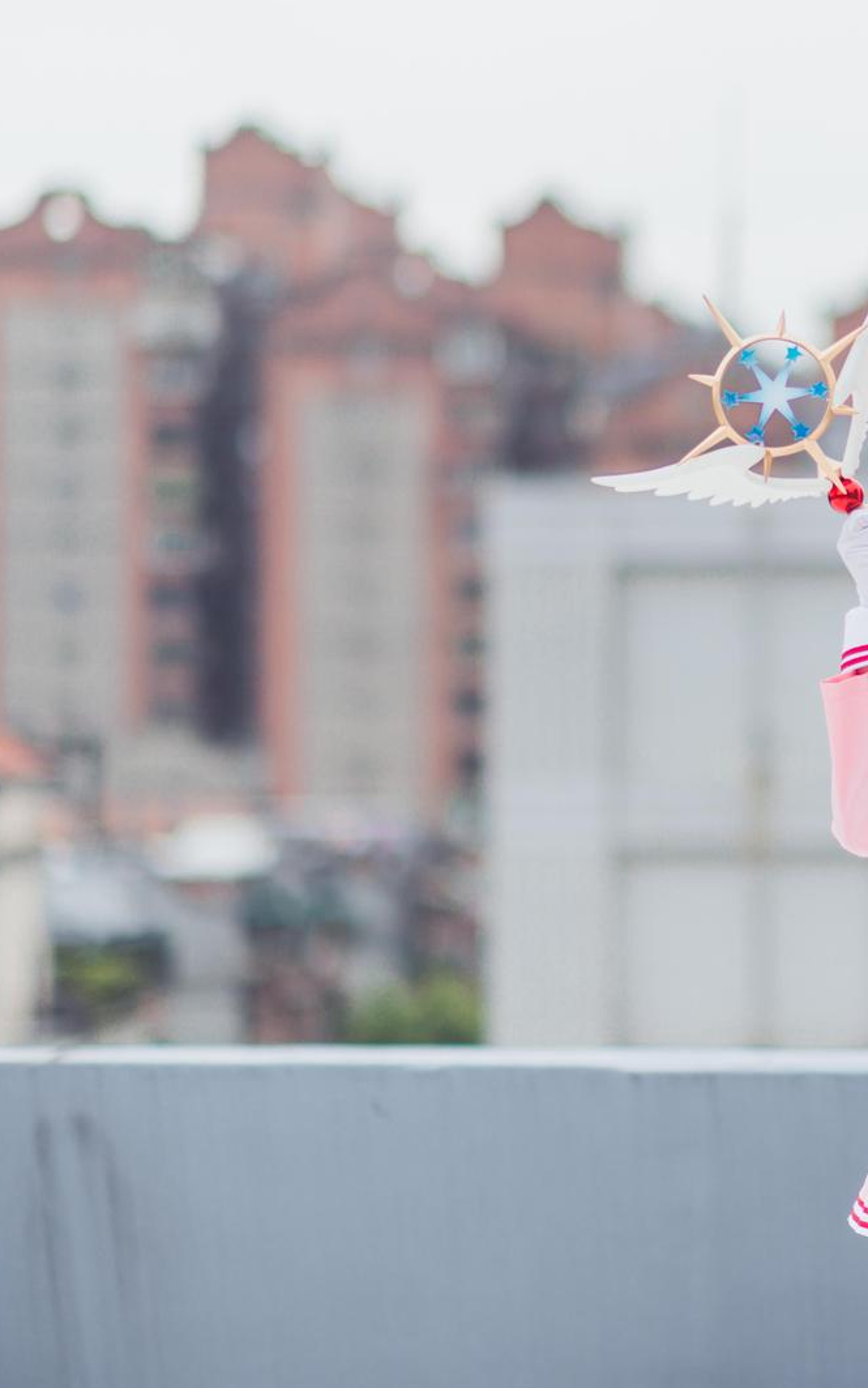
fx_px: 6165
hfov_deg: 7.9
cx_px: 1150
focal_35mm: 163
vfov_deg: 12.8
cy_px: 563
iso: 100
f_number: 1.4
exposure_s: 1/8000
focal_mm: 85
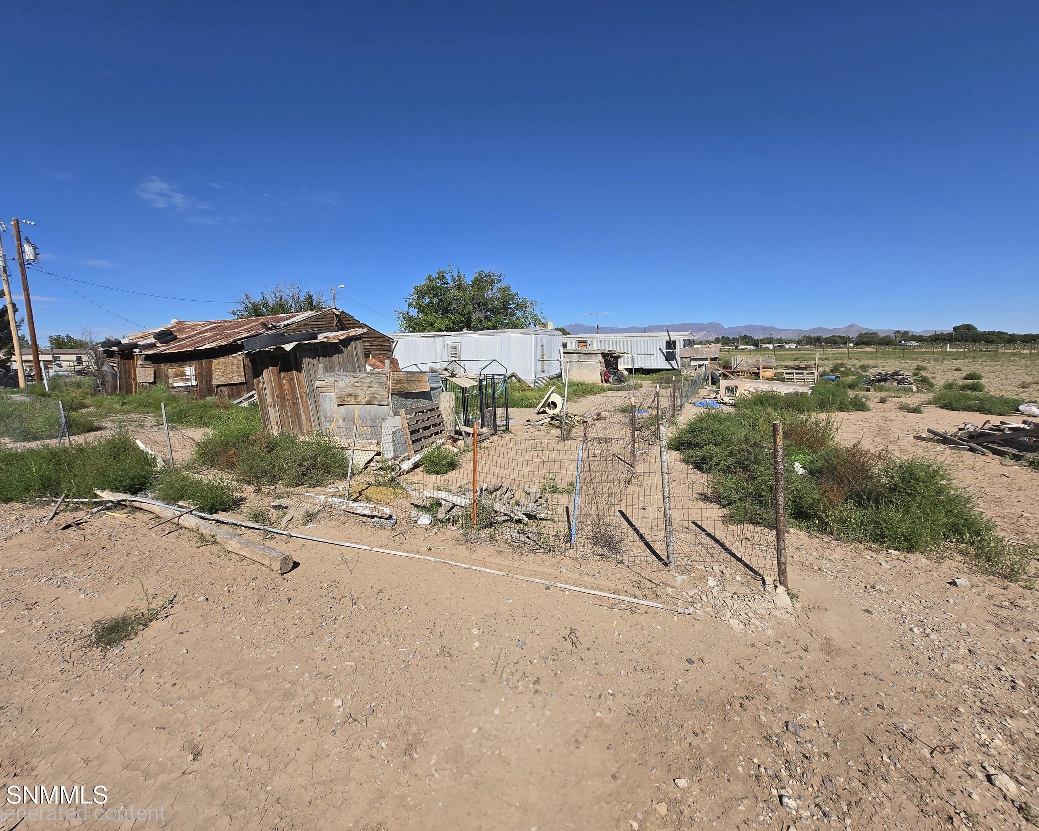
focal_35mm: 14
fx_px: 430
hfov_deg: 100.7
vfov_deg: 88.0
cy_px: 405
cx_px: 499
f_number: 2.2
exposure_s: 1/2000
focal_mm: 1.7
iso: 25
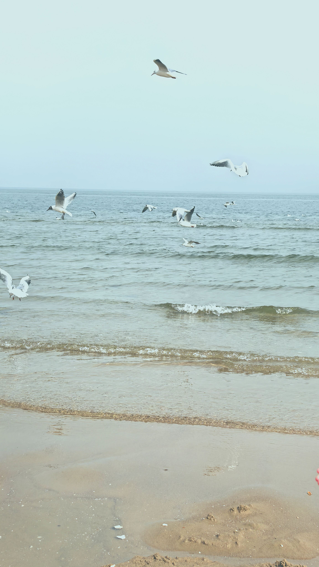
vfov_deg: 34.9
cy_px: 284
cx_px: 208
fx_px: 902
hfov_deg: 20.0
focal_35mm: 60
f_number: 2
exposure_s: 1/3891
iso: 80
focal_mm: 6.98
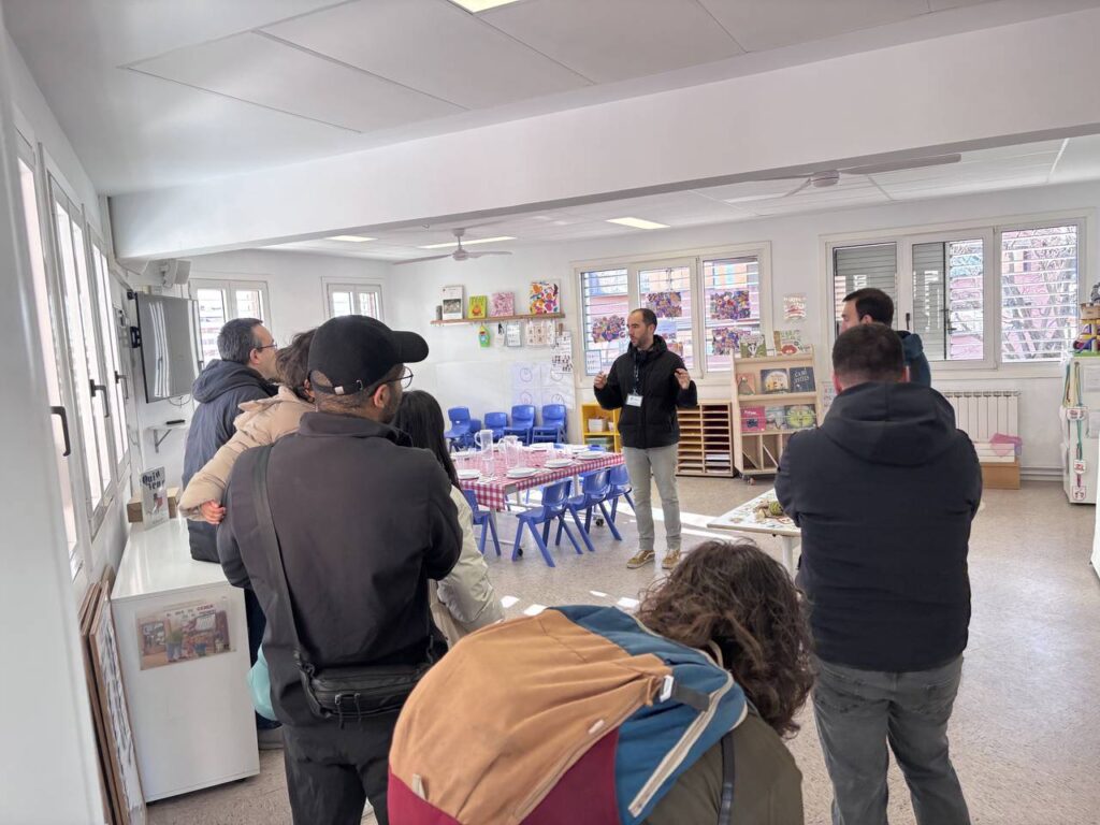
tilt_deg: -5.1
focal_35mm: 26
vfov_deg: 53.1
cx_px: 550
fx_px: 826
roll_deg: +3.0
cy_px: 412
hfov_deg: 67.3
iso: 40
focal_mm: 5.96
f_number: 1.6
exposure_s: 1/143
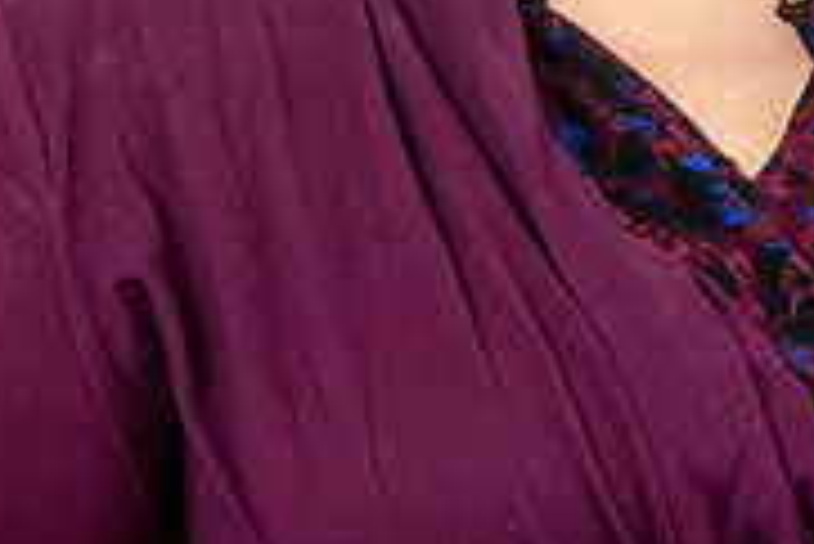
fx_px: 2896
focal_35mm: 128
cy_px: -148
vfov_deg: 10.5
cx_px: 589
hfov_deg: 15.9
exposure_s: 1/250
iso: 160
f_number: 8
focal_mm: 40
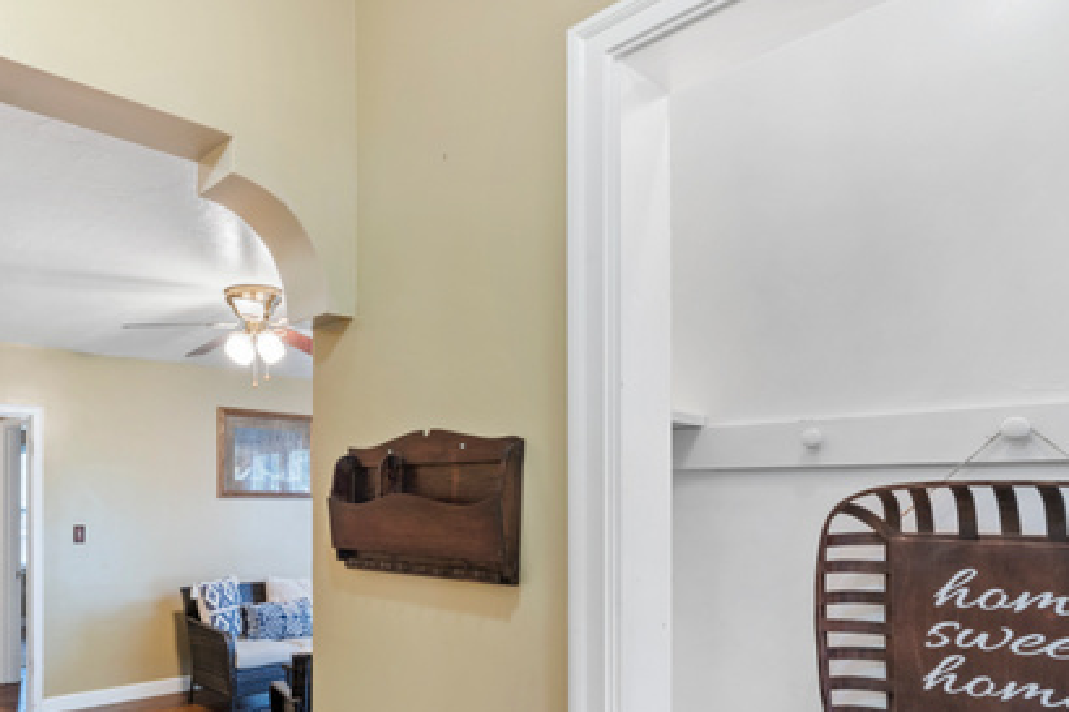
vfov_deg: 50.1
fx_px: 742
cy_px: 492
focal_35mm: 25
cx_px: 302
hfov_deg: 68.1
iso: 400
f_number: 11
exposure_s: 1/3
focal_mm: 16
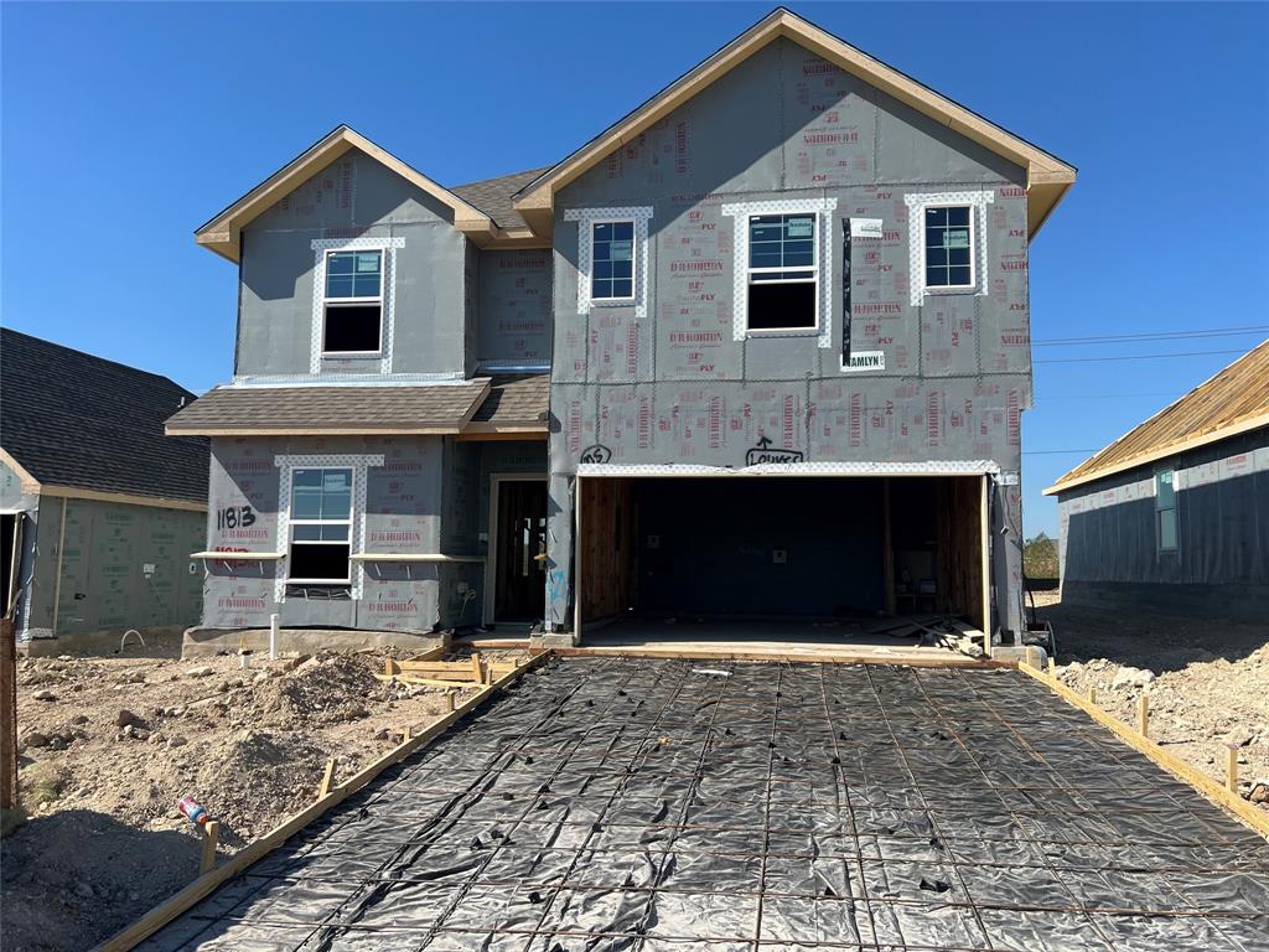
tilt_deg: +5.1
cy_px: 476
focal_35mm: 26
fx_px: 953
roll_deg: -0.7
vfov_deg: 53.1
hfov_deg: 67.3
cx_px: 634
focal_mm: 5.7
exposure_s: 1/4274
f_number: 1.5
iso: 50
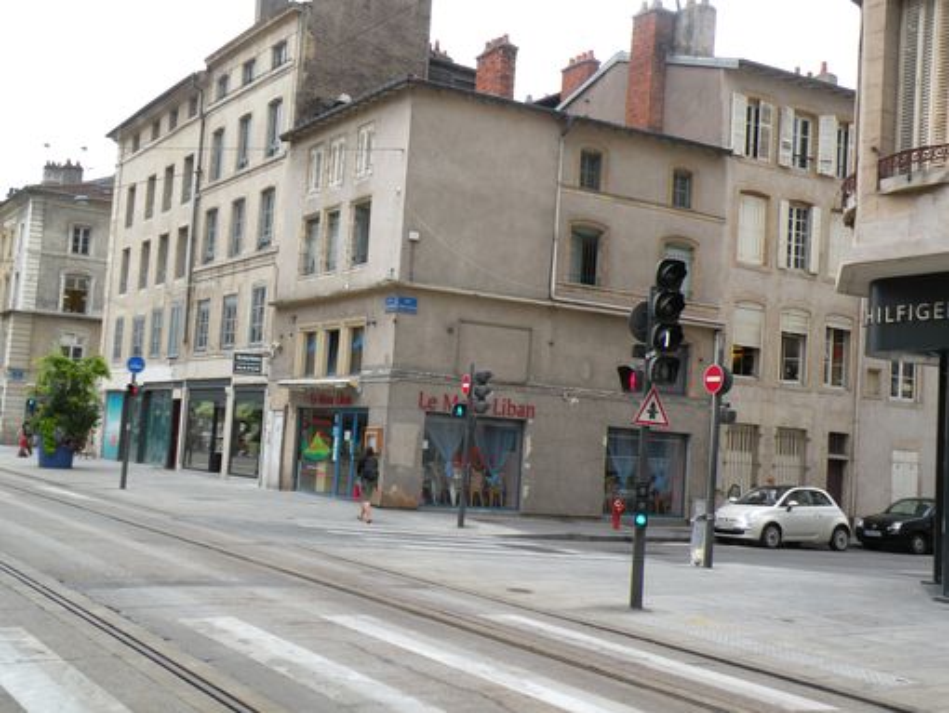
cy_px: 356
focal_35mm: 42
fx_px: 1152
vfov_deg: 34.4
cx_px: 474
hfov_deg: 44.8
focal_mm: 7.4
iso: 64
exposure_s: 1/100
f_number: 4
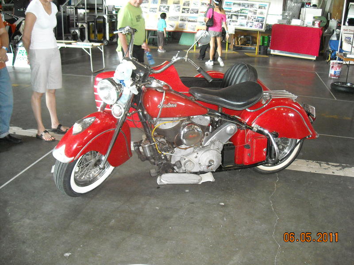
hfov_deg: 52.6
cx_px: 177
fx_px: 358
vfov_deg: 40.7
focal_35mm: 35
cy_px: 132
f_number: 2.8
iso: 496
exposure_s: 1/60
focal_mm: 5.7
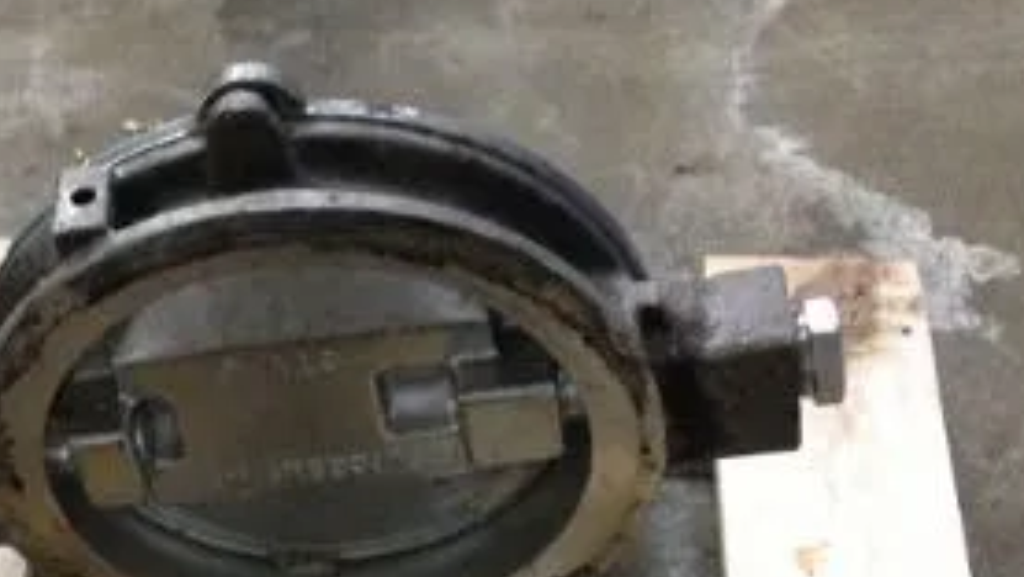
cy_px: 473
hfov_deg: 23.8
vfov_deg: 13.7
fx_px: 2390
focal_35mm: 88
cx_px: 192
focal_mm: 4.28
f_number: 2.4
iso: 160
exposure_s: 1/20
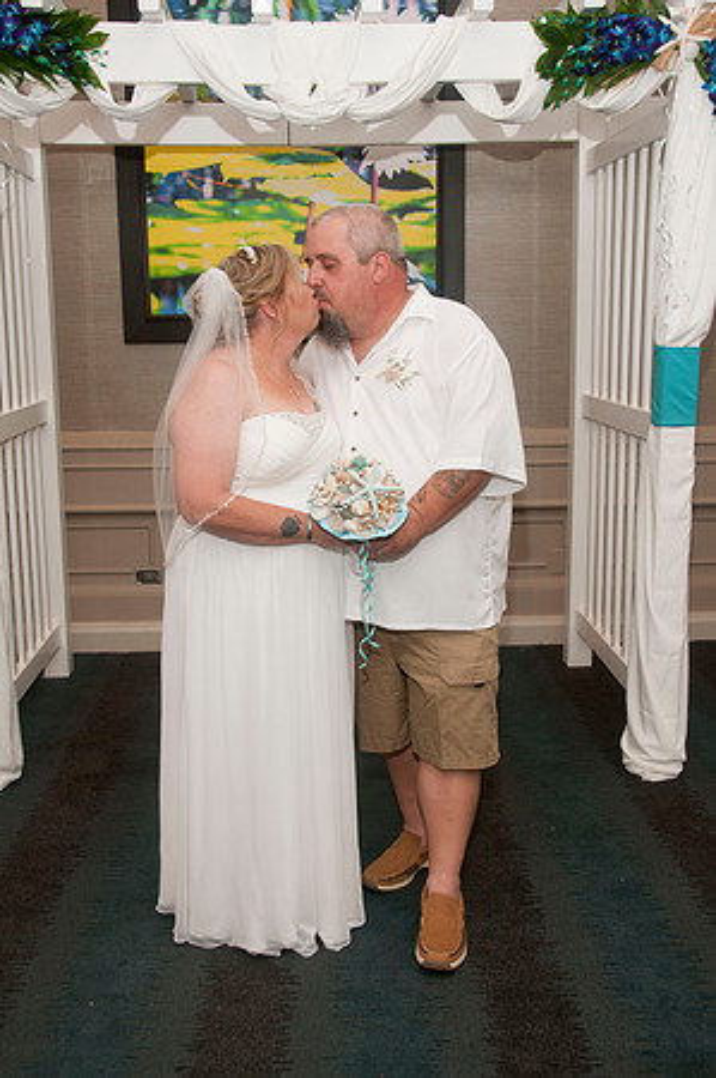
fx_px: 1076
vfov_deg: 53.2
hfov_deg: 36.8
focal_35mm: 36
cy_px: 539
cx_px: 358
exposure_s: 1/60
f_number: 5.6
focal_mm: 24
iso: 400
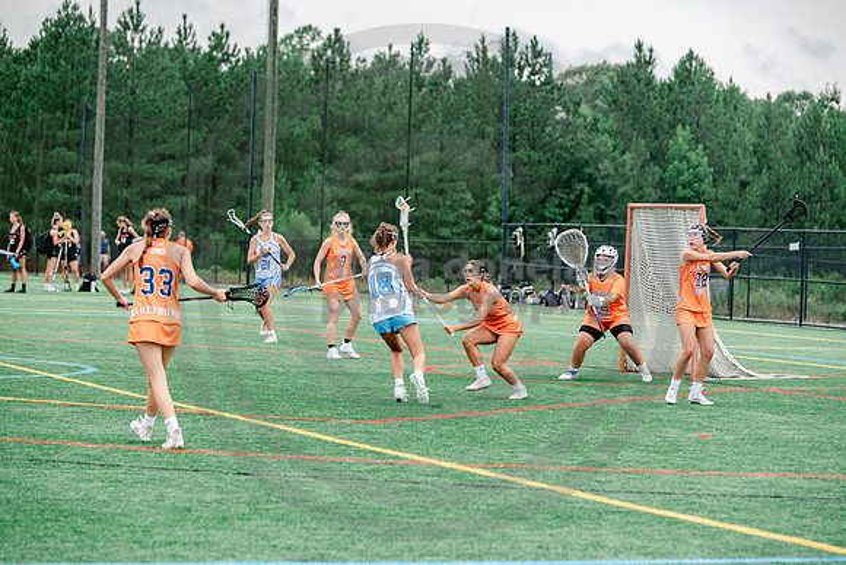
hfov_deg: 15.8
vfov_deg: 10.6
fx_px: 3056
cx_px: 423
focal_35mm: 130
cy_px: 282
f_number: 4.5
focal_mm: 130
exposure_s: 1/320
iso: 250
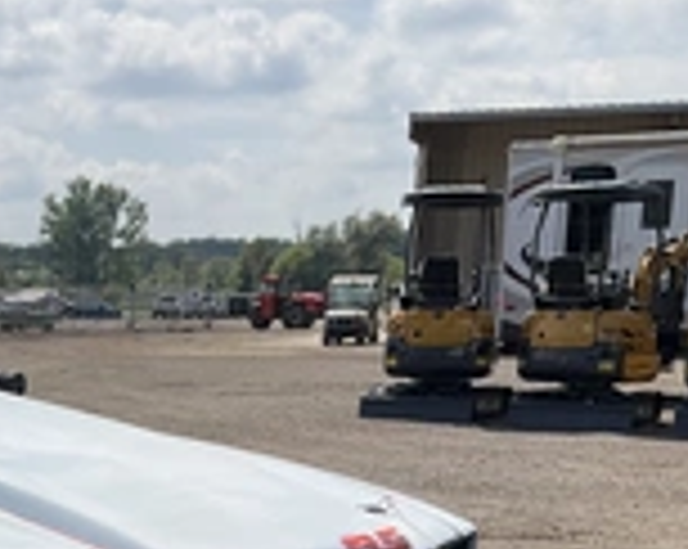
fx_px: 1505
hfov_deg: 23.4
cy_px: 662
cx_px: -153
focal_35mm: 74
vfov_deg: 19.4
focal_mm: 3
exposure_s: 1/2667
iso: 25
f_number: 1.8
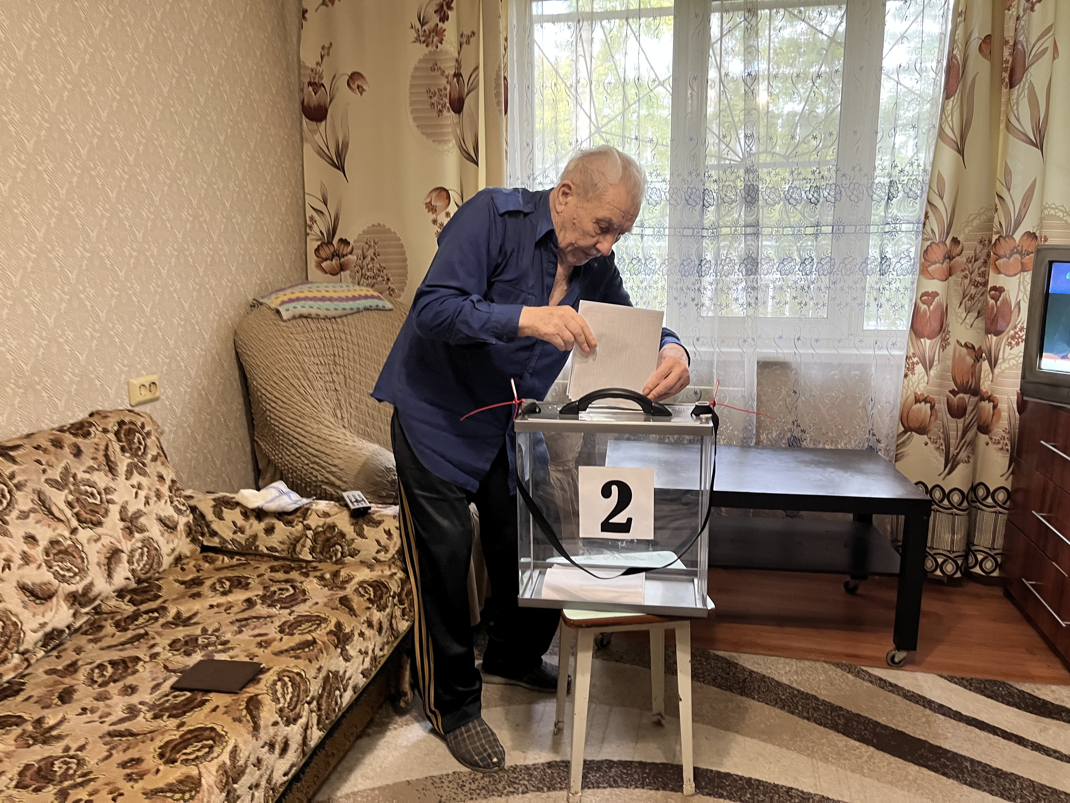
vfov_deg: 53.1
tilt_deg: -15.3
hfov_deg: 67.3
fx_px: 804
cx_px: 535
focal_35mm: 26
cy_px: 402
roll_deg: +0.6
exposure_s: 1/50
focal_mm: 5.1
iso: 125
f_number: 1.6
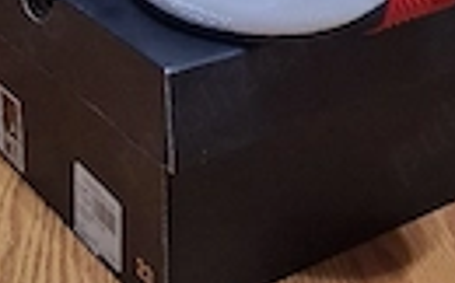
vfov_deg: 13.9
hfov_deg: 23.5
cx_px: 298
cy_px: -140
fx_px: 1090
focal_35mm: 88
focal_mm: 4
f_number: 1.8
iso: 640
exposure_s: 1/33
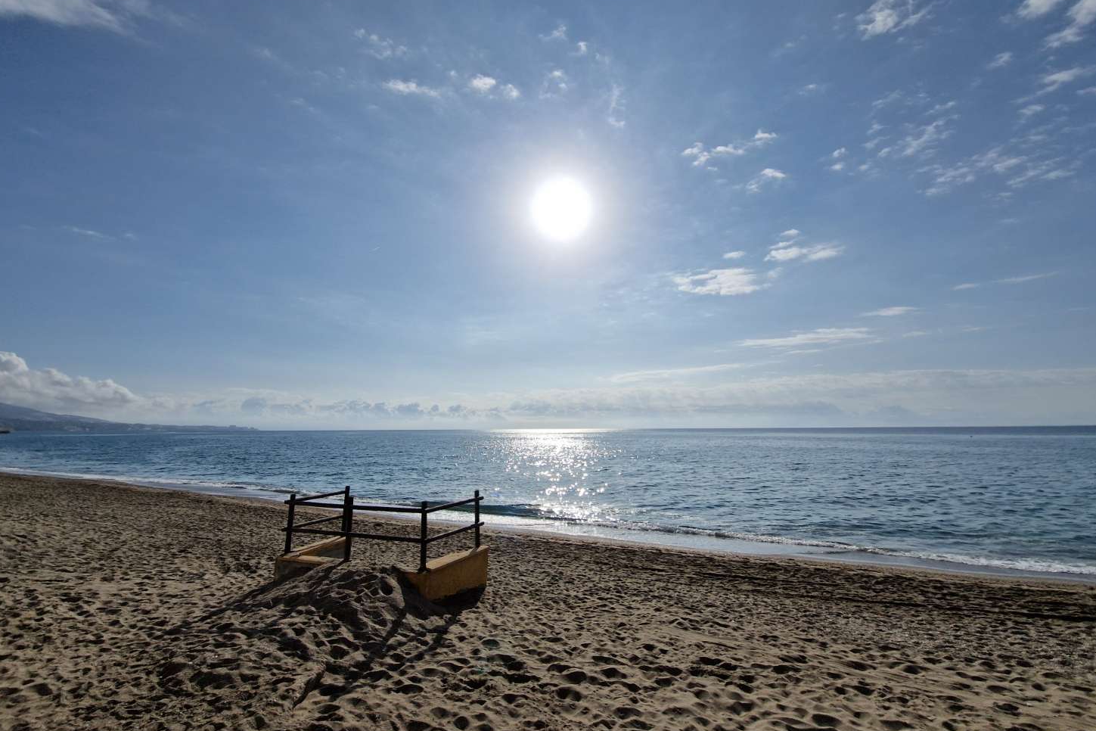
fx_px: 426
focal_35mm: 14
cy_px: 329
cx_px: 537
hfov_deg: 104.2
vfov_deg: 81.0
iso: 50
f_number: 2.2
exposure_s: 1/12352
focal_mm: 2.2
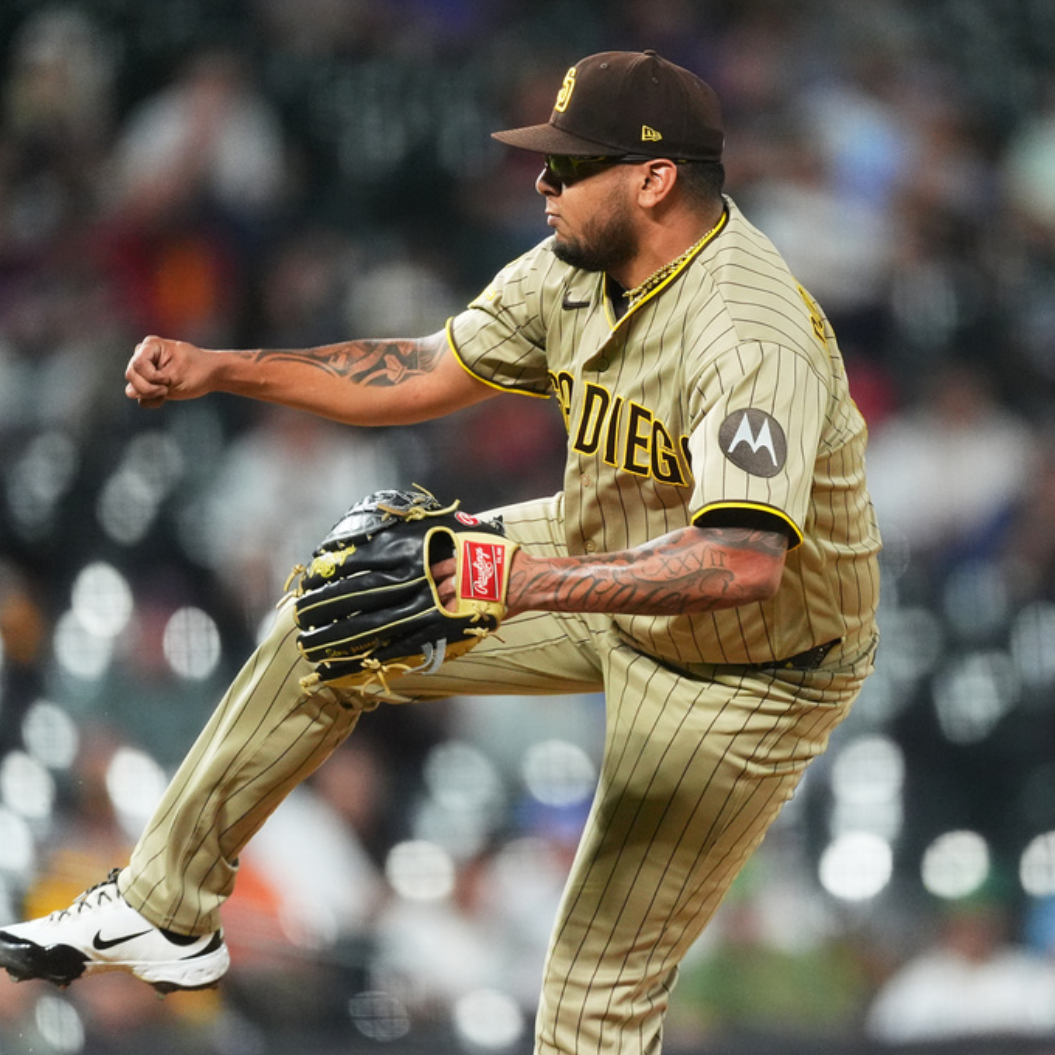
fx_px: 26481
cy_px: 528
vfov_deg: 2.3
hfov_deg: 2.3
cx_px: 616
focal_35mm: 768
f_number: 4
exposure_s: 1/1600
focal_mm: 600
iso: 6400
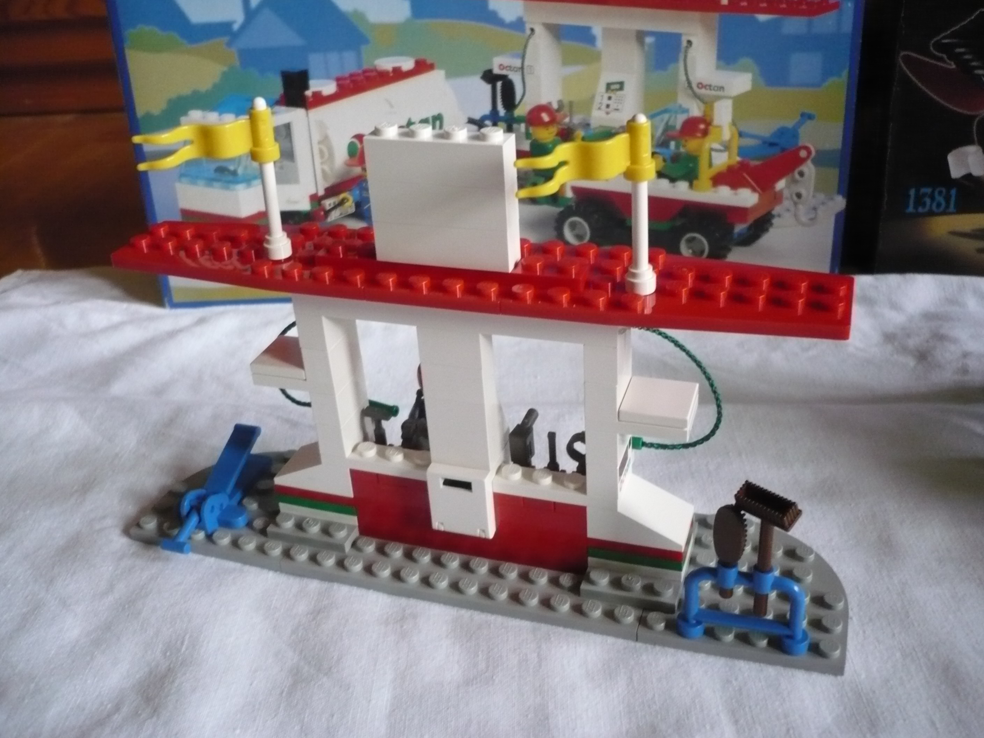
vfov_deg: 40.7
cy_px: 369
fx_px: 995
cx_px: 492
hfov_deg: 52.6
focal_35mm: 35
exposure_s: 1/50
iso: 400
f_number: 2.8
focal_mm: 5.8
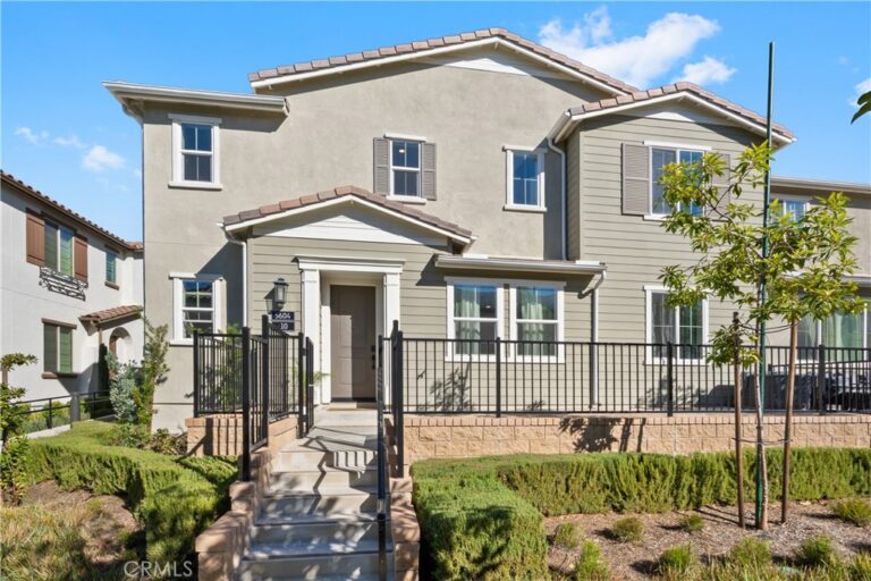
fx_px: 387
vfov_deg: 73.7
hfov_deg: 96.7
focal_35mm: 16
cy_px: 290
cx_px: 436
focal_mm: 16
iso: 40
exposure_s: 1/25
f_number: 22
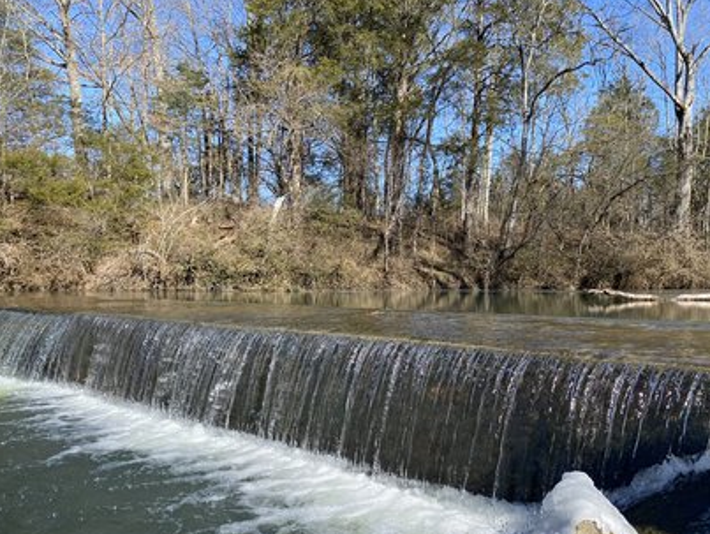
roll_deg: +0.0
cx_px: 412
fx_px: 677
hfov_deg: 55.0
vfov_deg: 42.9
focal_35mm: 33
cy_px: 307
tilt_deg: -4.7
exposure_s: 1/1316
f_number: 1.8
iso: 32
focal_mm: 4.25
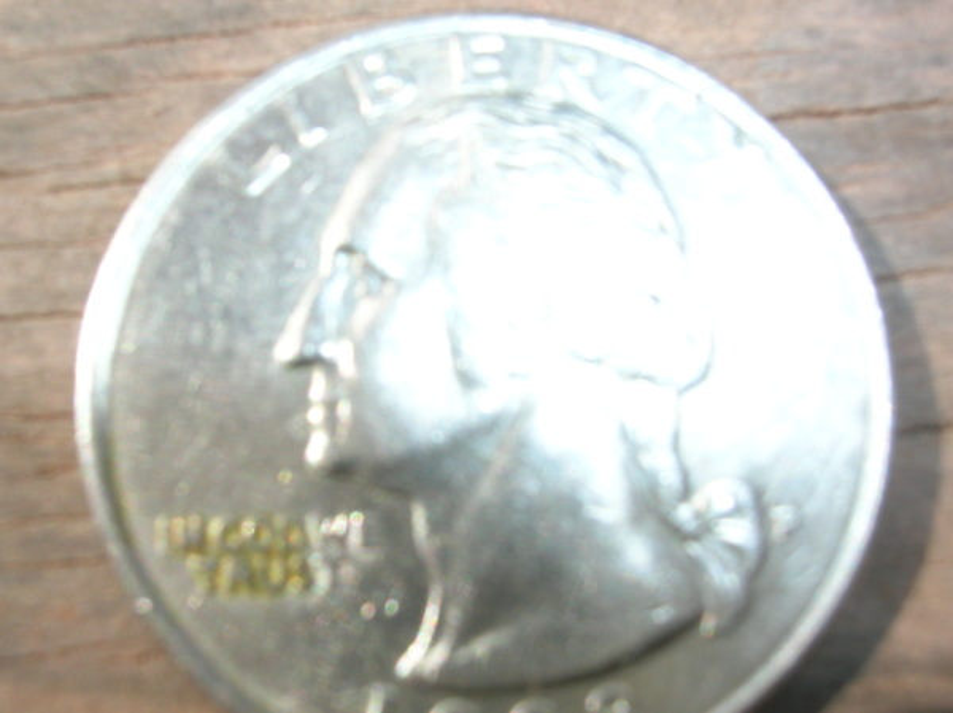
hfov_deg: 49.0
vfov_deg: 37.7
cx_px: 476
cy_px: 356
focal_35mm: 38
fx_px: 1045
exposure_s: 1/224
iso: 50
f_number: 5
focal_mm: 6.4
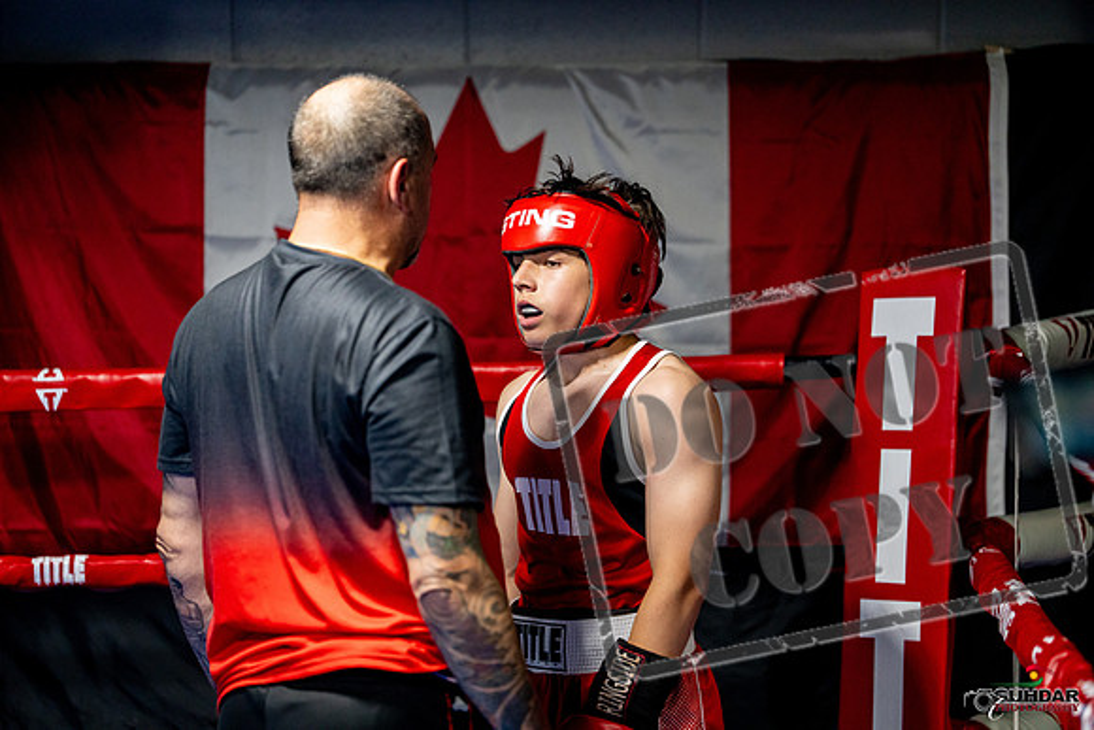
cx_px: 547
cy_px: 365
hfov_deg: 19.6
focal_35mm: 104
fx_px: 3161
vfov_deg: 13.2
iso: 4000
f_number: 2
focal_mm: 104
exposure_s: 1/1000
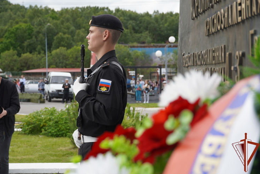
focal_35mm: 78
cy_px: 86
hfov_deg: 26.1
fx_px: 560
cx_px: 130
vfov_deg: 17.6
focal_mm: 51
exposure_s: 1/250
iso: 100
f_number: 5
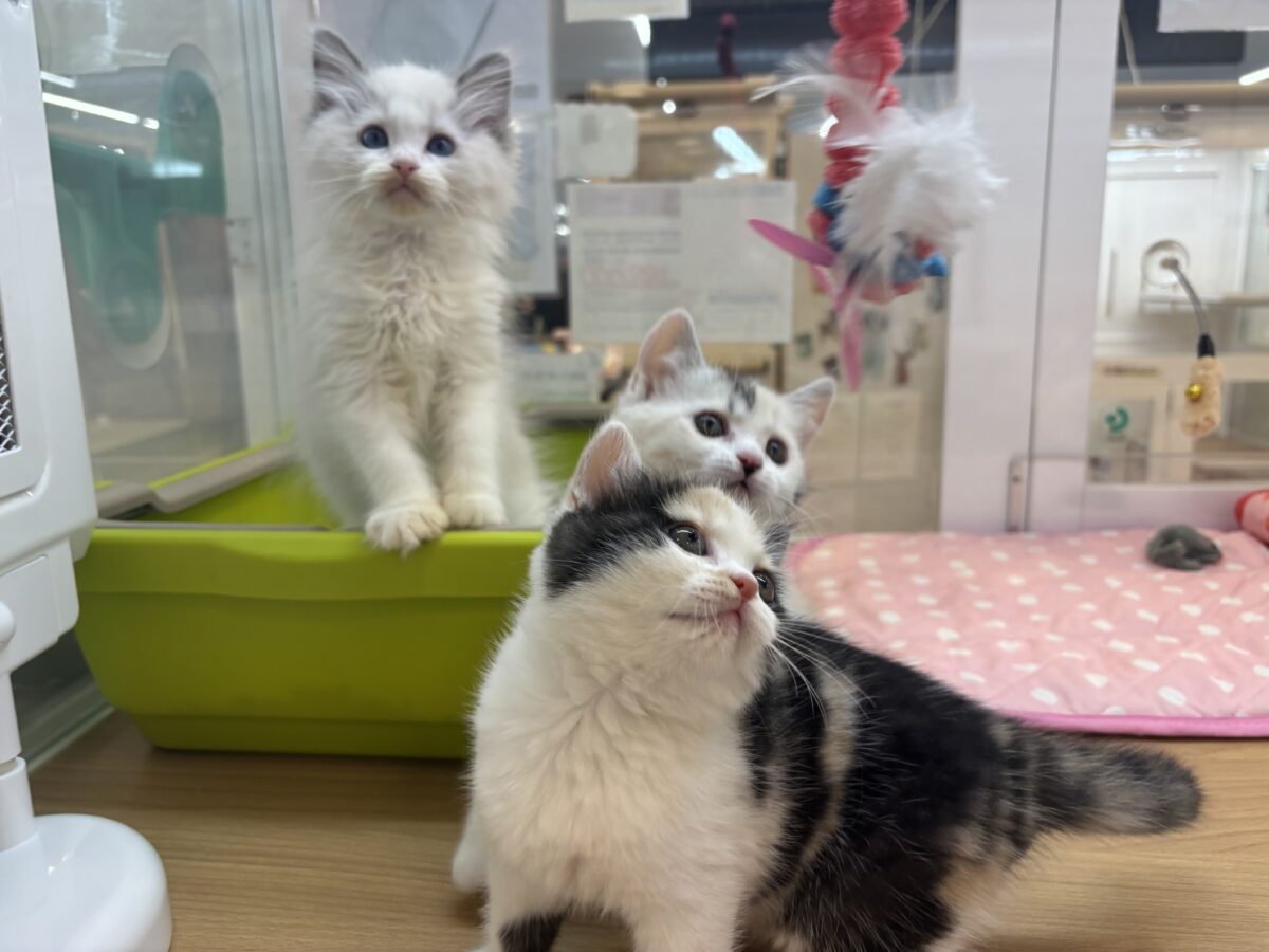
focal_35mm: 26
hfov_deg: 67.3
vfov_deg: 53.1
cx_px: 634
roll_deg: +2.6
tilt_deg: -13.2
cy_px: 476
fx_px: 953
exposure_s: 1/100
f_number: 1.6
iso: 64
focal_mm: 5.96
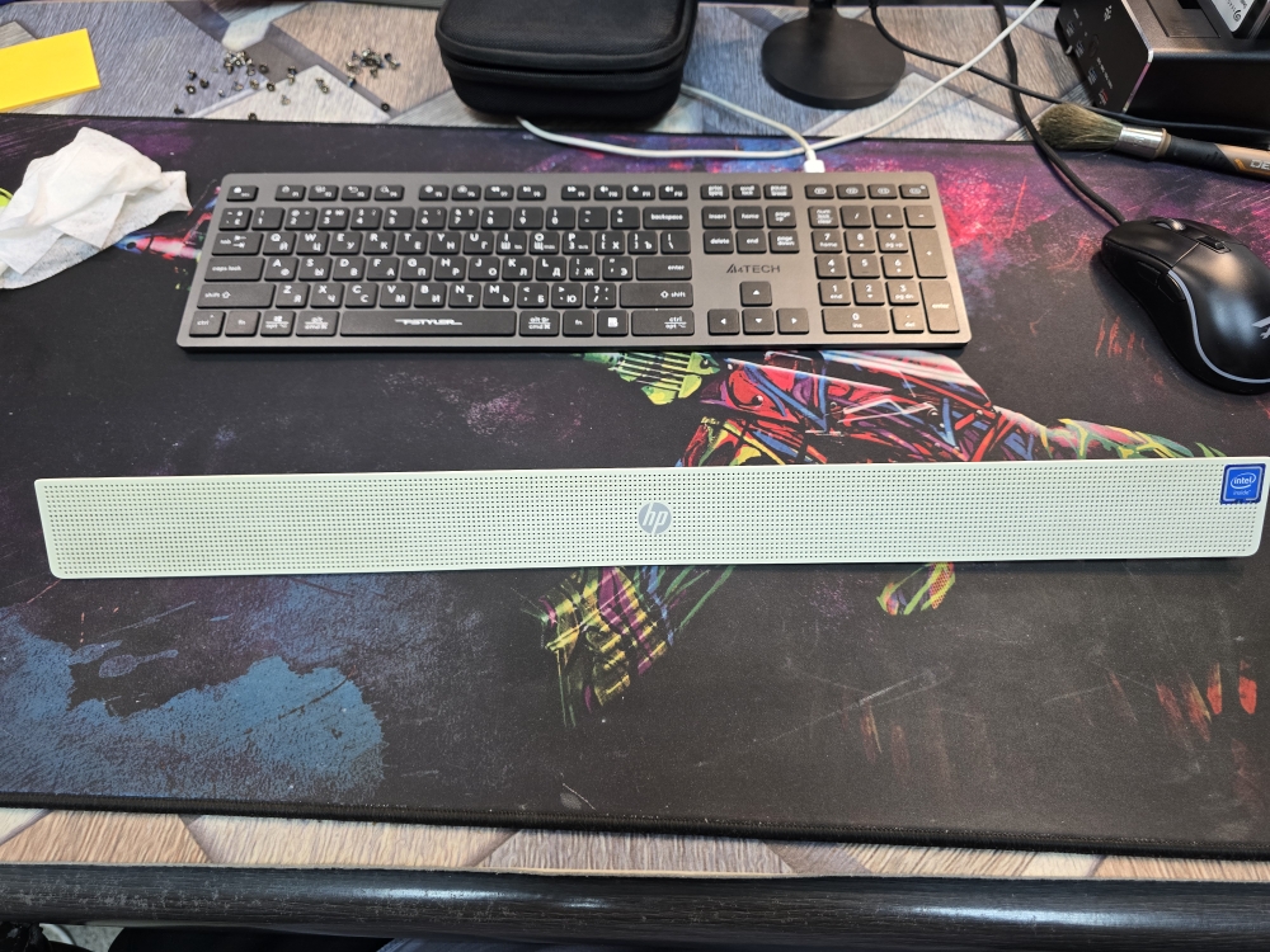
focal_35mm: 23
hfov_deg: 73.9
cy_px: 476
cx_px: 635
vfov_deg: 58.9
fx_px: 844
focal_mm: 6.3
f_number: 1.7
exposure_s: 1/120
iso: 200
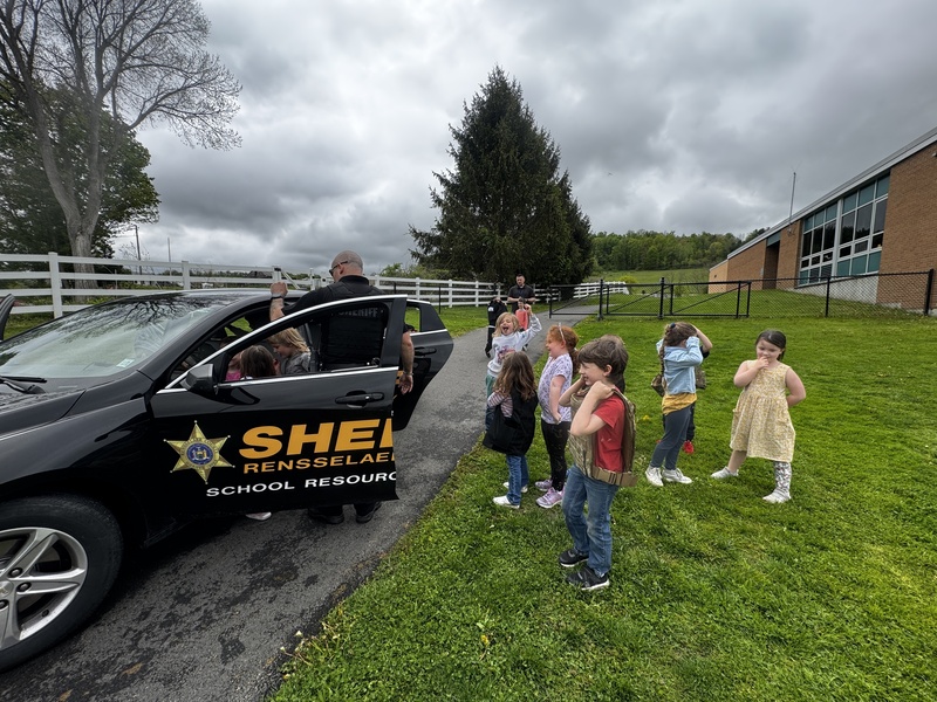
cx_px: 468
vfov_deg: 85.7
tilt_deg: -5.1
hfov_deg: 102.1
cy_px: 351
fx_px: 379
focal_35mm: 14
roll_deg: -1.2
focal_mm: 2.22
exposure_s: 1/734
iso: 50
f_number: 2.2
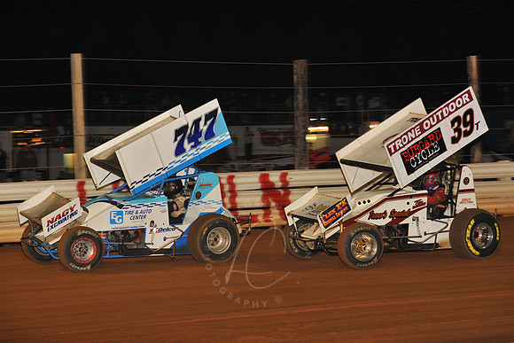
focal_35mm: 125
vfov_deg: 11.0
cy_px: 172
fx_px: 1785
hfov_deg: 16.4
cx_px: 257
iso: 1250
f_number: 6.3
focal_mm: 125
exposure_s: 1/320
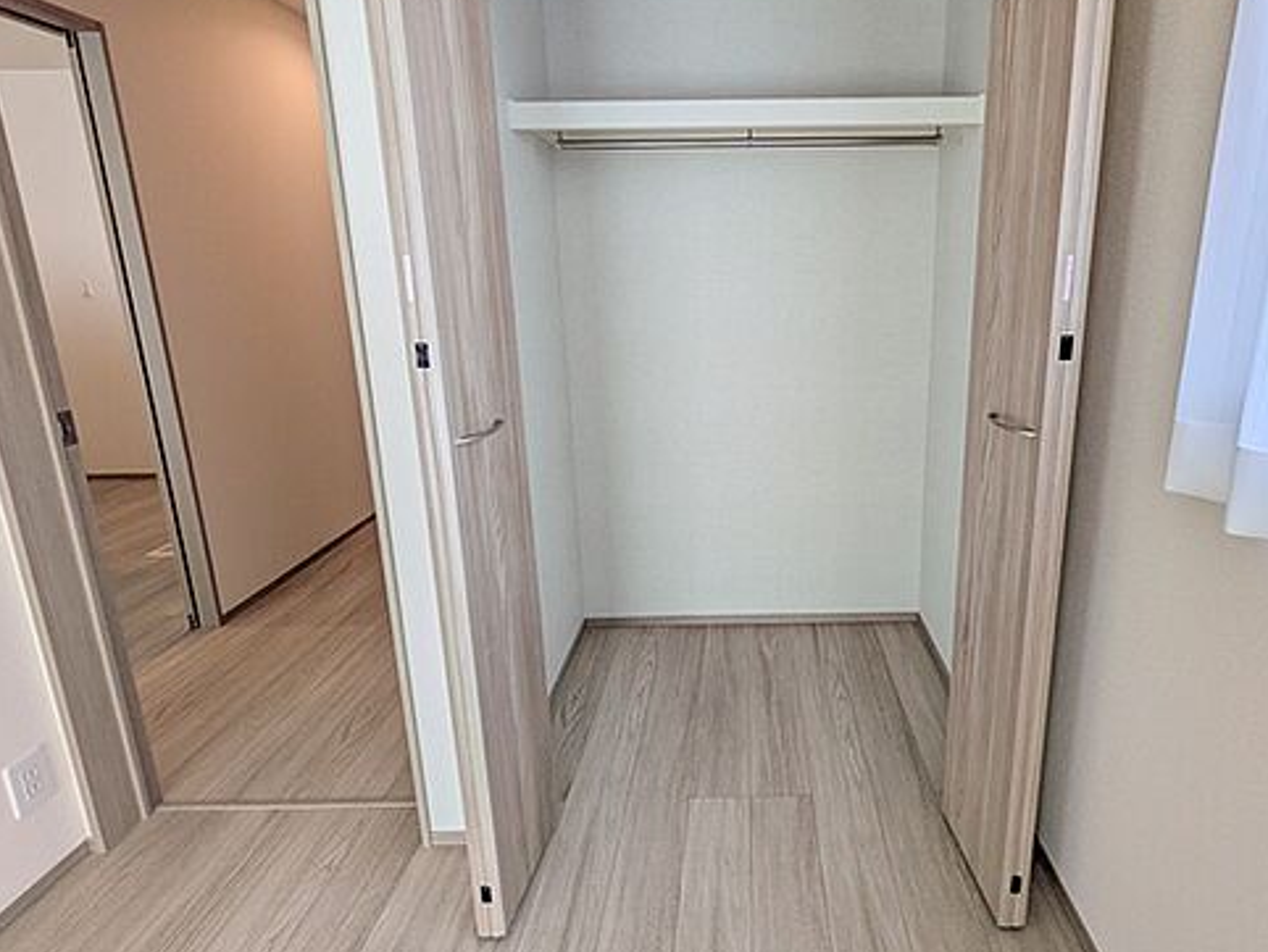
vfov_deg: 71.2
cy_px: 404
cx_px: 747
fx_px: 660
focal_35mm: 18
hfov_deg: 86.9
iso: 52
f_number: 2.2
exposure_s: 1/120
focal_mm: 1.83
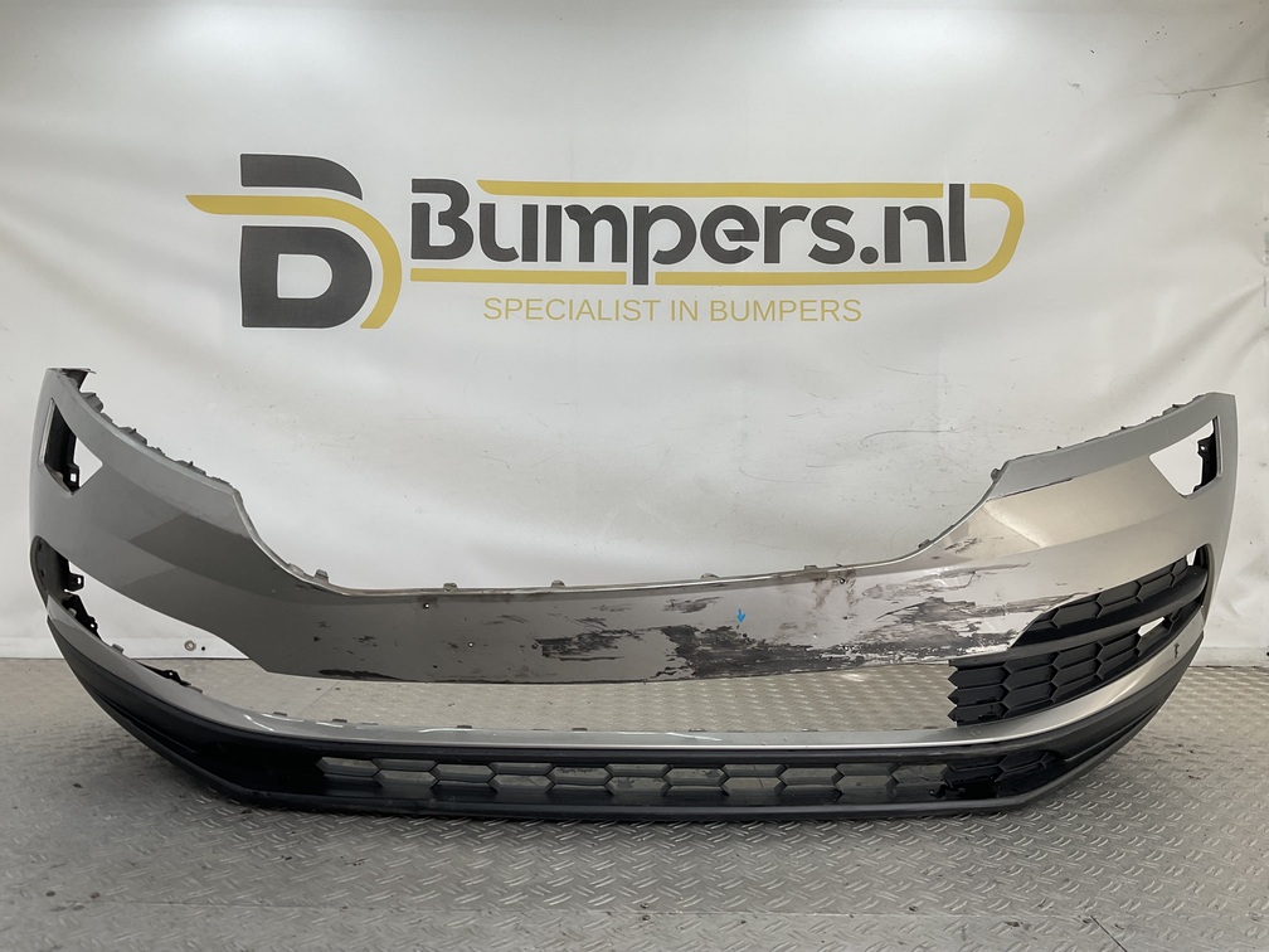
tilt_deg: -2.3
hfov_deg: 61.7
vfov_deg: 48.2
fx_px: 1063
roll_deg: -1.6
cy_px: 476
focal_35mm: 29
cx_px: 634
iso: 16
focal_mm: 3
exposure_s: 1/209
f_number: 1.8
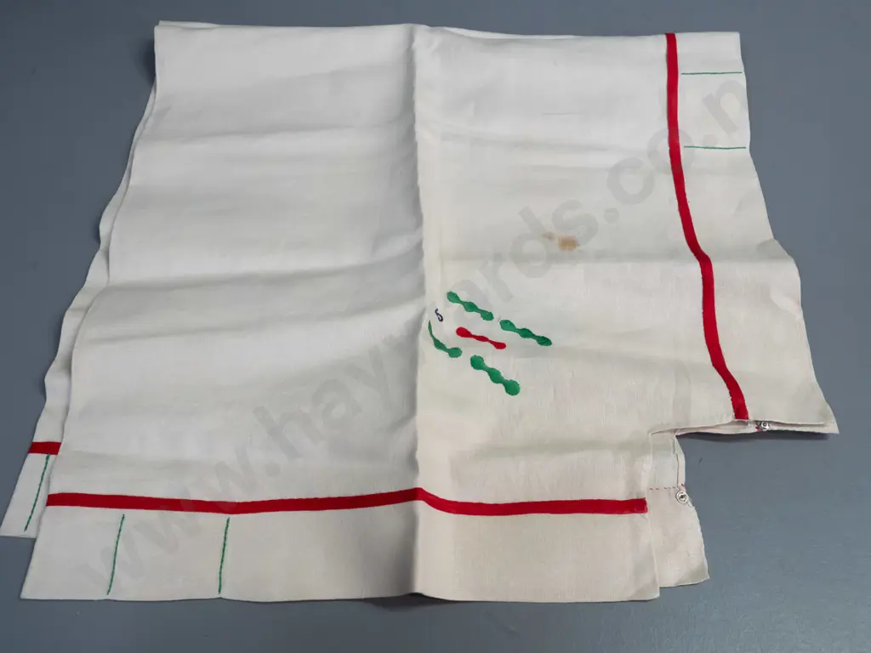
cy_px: 326
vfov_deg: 46.8
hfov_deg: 60.0
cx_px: 436
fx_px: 755
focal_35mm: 30
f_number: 6.3
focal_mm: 15
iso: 2000
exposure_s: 1/160
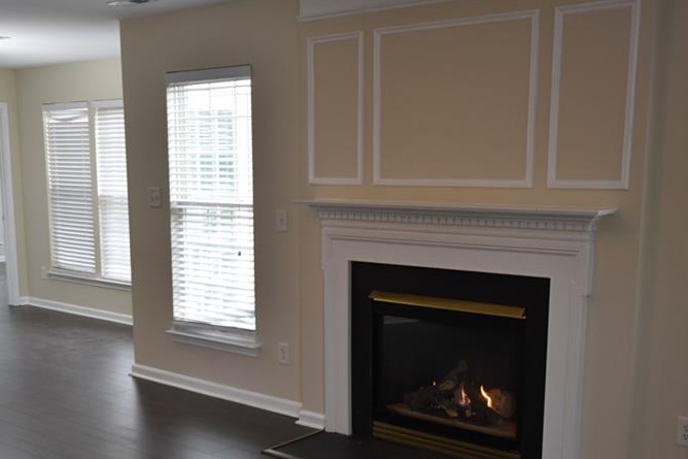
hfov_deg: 42.7
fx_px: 879
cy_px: 324
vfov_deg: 28.9
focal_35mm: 46
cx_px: 370
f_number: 4.5
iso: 800
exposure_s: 1/80
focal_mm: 20
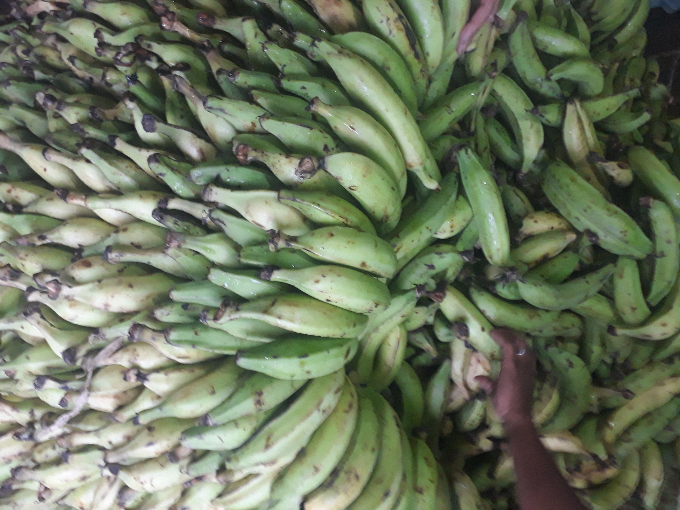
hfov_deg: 65.3
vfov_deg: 51.4
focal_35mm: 27
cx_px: 340
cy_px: 255
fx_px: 530
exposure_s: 1/15
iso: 320
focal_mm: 3.6
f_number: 1.9
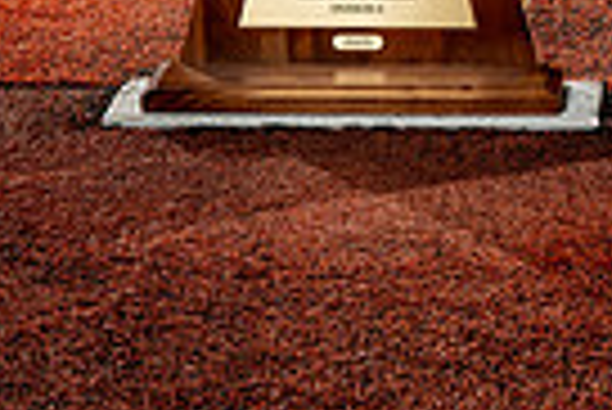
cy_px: -586
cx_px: 576
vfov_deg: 8.0
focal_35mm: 159
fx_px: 2706
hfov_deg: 12.8
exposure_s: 1/250
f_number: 5.6
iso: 800
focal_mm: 48
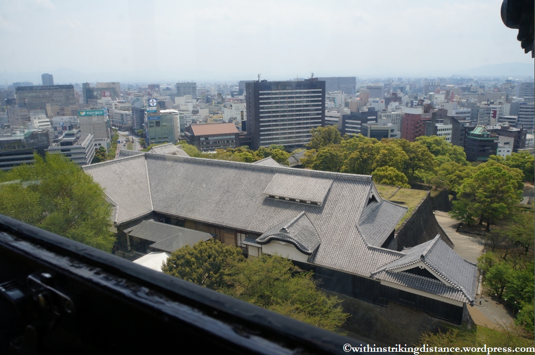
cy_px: 178
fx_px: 401
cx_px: 268
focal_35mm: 27
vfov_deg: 47.8
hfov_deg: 67.4
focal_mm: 18
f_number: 13
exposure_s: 1/250
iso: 200
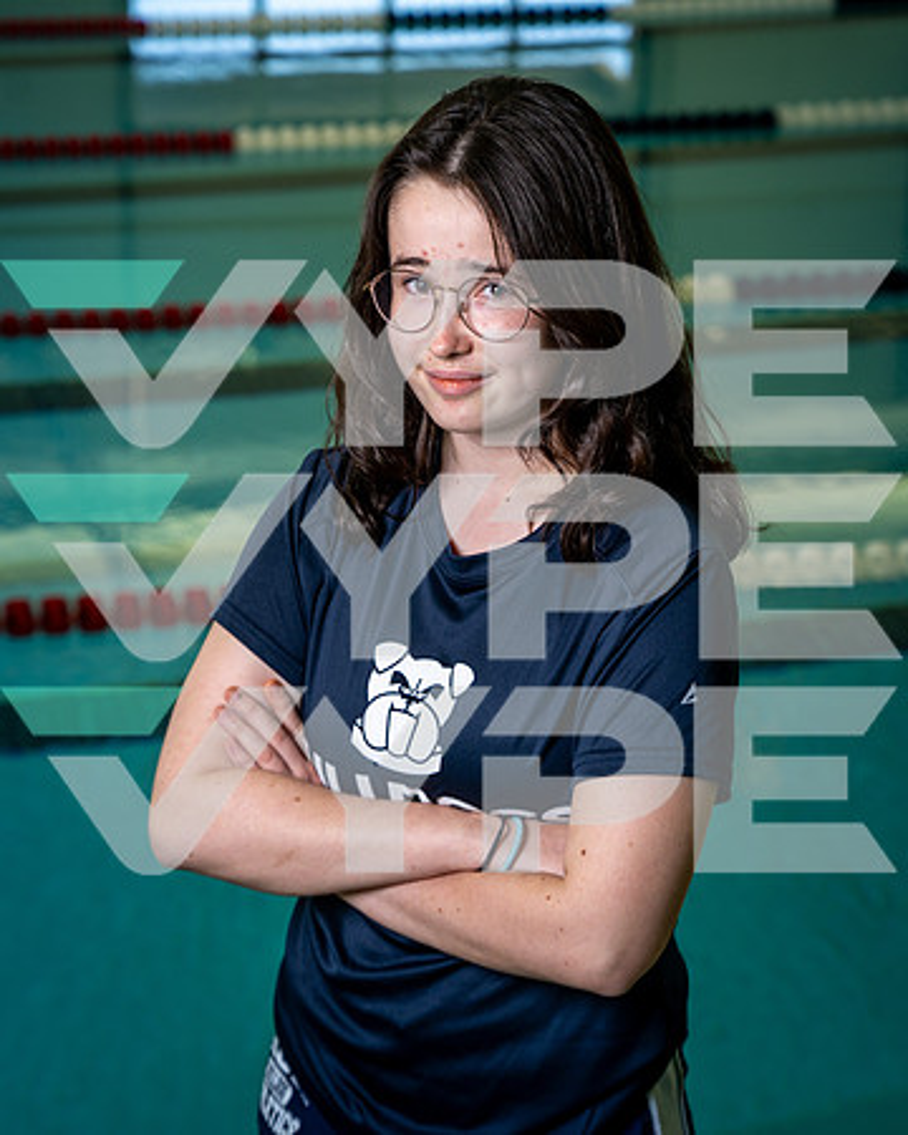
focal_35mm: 99
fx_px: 3310
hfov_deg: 15.6
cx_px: 377
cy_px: 568
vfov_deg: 19.5
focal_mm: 70
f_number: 4.5
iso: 200
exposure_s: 1/250
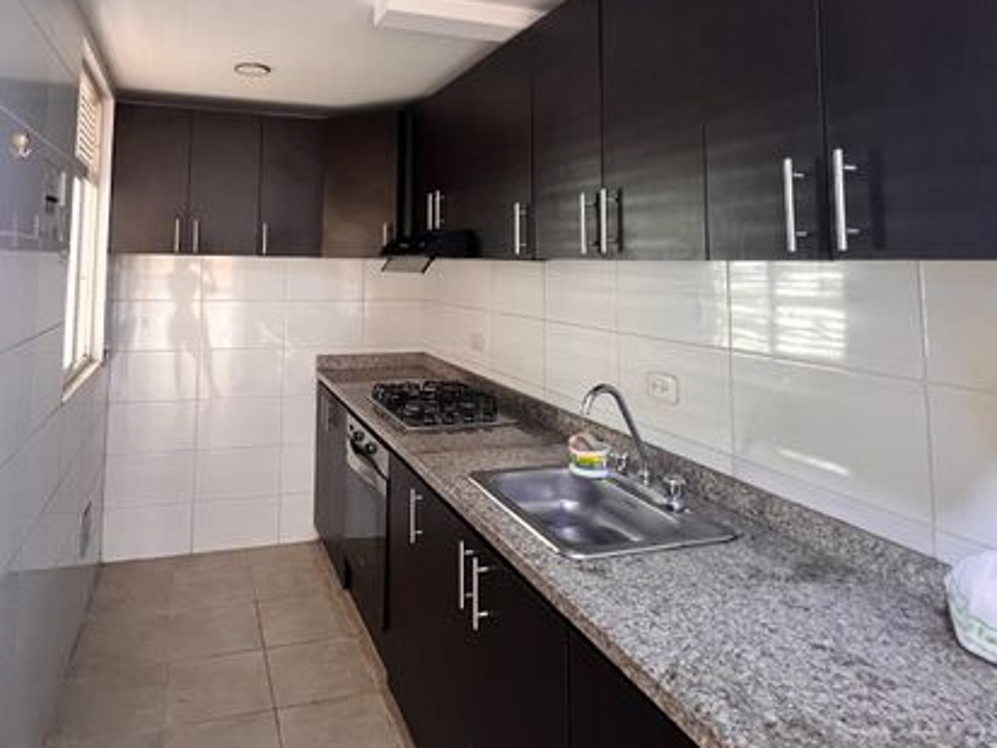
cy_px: 208
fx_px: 605
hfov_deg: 77.7
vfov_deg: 60.7
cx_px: 380
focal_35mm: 21
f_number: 1.8
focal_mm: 1.57
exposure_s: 1/60
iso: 640
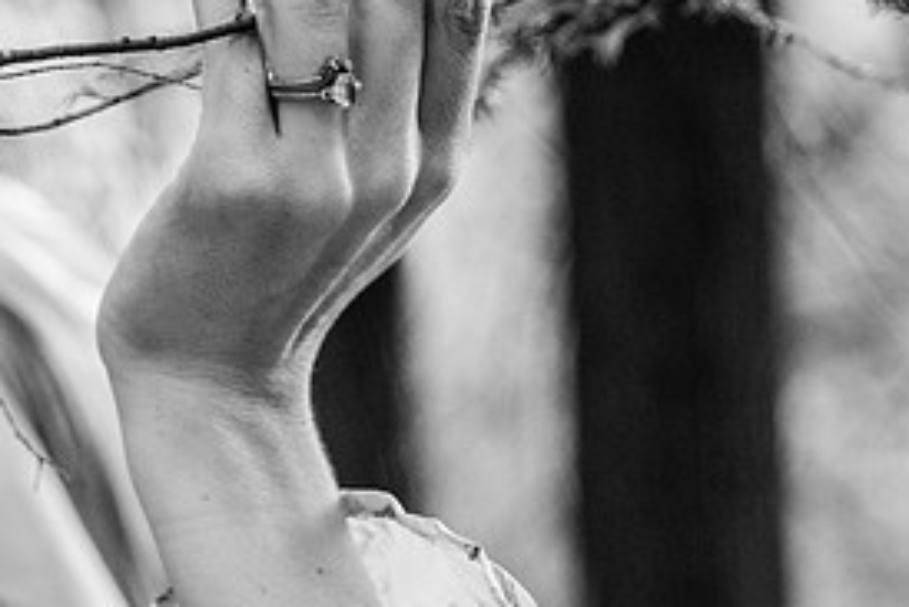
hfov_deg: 18.7
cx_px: -23
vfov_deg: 12.9
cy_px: 373
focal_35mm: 106
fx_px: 2678
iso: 2000
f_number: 2.8
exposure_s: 1/500
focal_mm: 50
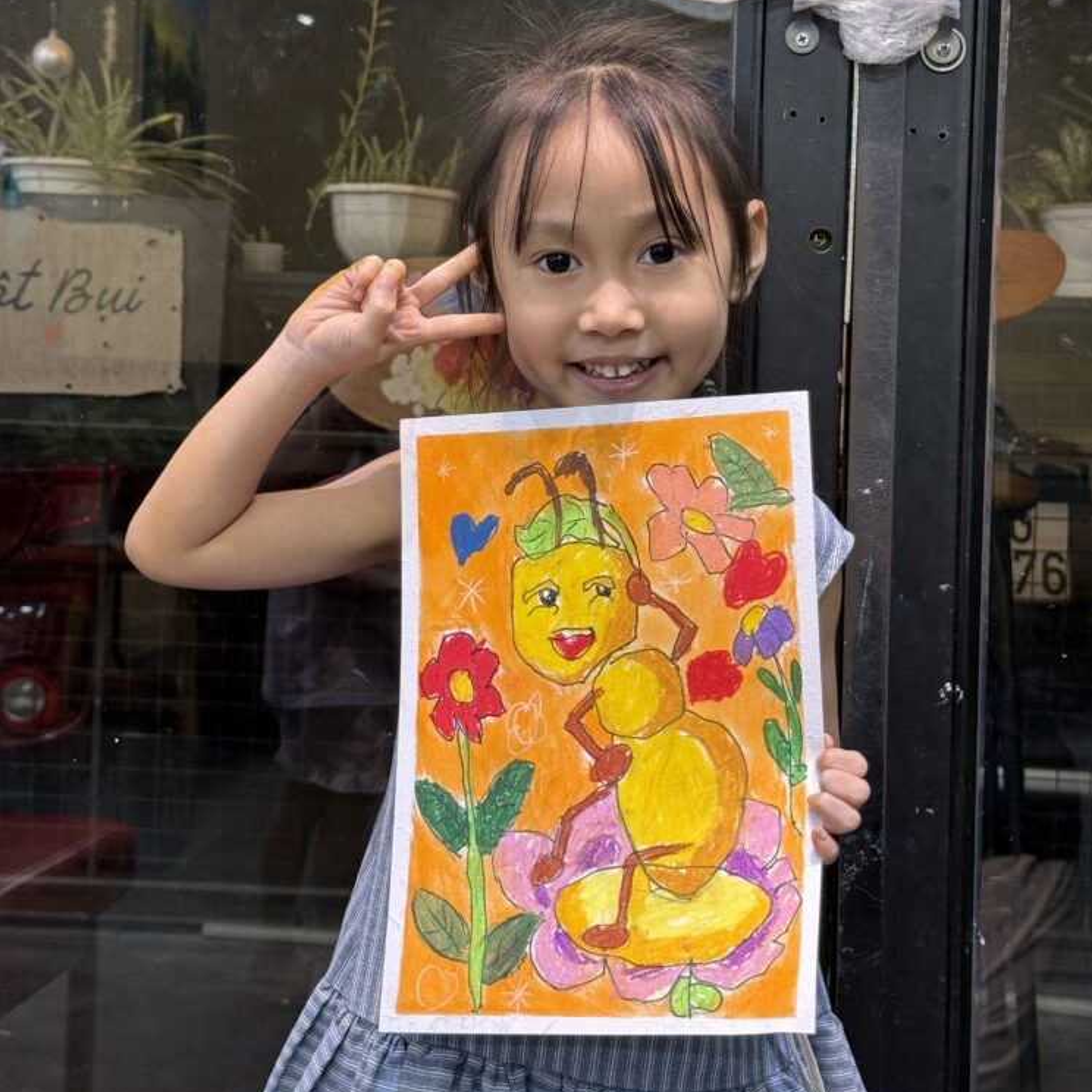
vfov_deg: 30.0
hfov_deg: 30.0
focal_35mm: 57
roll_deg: -2.0
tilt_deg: -2.3
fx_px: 2034
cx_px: 549
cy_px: 459
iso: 100
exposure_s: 1/64
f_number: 1.78
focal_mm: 6.76
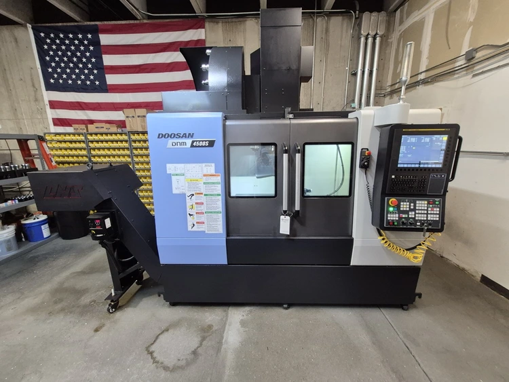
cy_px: 191
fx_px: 191
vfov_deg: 89.9
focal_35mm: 13
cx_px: 254
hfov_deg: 106.2
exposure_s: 1/60
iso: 500
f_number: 2.2
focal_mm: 1.74
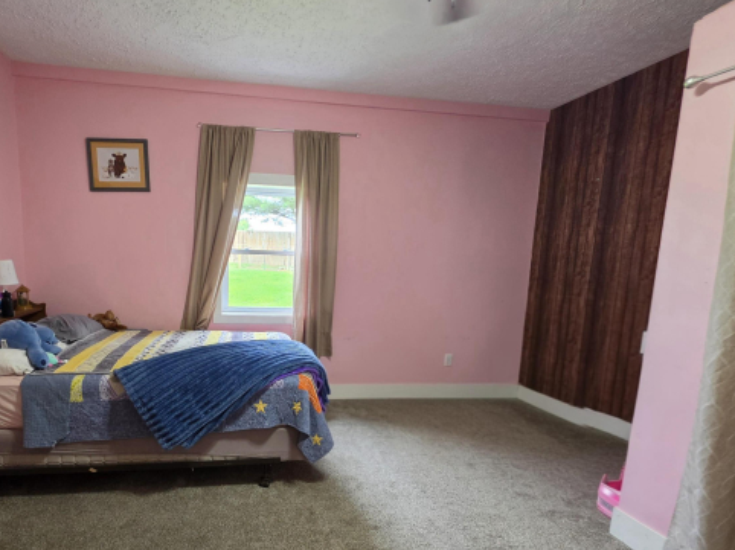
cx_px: 278
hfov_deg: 86.2
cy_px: 320
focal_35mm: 18
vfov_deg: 71.1
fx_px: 382
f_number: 1.9
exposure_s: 1/60.2
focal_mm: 2.2
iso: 160
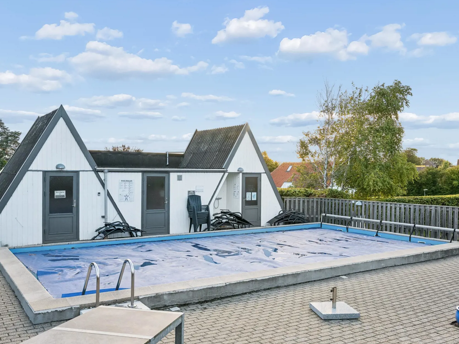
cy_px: 173
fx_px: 405
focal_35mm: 31
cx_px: 231
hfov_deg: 59.1
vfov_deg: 46.0
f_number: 8
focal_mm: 27.5
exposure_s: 1/80
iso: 400
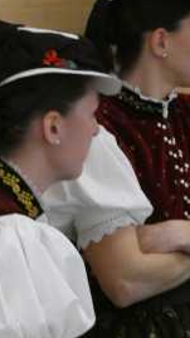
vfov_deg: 11.4
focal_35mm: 188
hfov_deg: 6.4
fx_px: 1686
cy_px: 101
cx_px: 112
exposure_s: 1/15
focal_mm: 15.6
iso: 1600
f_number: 4.6
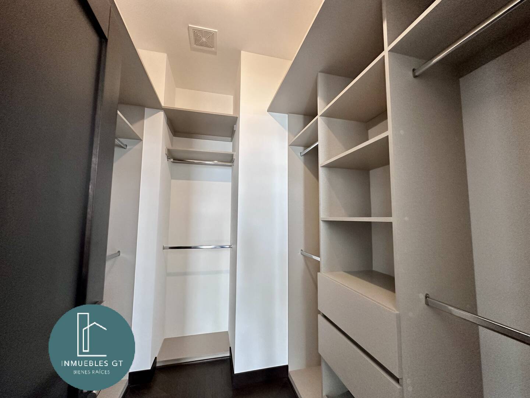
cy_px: 199
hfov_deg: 102.1
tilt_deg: +5.3
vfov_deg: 85.7
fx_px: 214
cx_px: 265
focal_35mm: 14
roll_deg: -0.4
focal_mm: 2.22
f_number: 2.2
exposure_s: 1/120
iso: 250
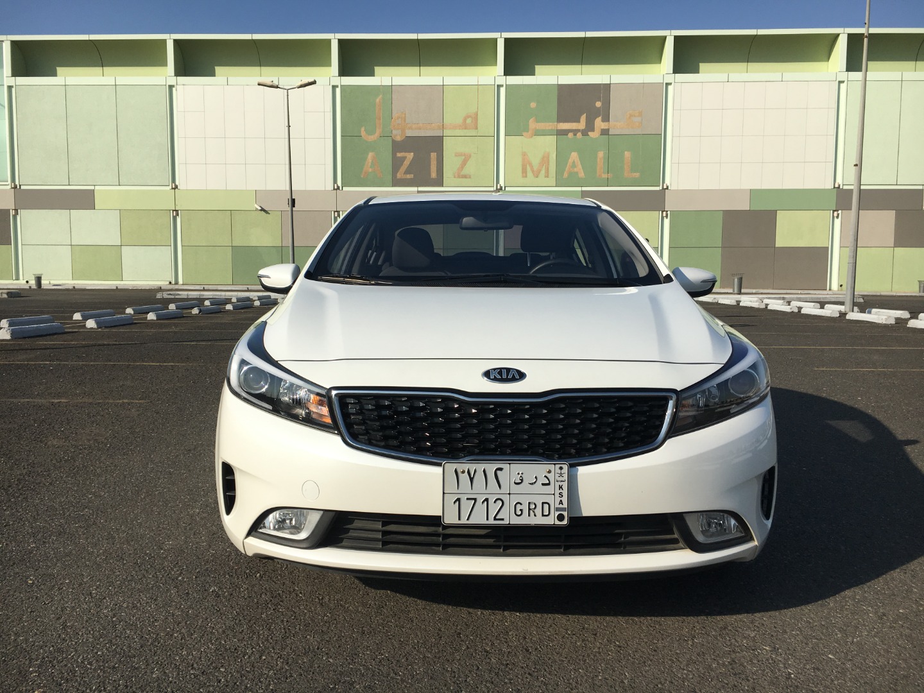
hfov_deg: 61.7
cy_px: 346
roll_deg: +0.4
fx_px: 774
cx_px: 462
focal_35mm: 29
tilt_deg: -4.8
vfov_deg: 48.2
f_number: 2.2
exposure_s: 1/2849
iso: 25
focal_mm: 4.15
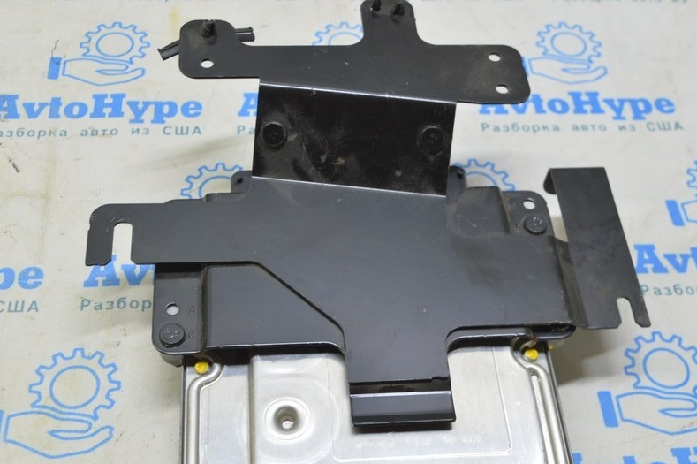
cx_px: 329
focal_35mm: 49
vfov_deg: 27.6
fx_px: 941
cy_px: 289
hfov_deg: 40.6
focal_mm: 25
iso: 400
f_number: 5.6
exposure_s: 1/20
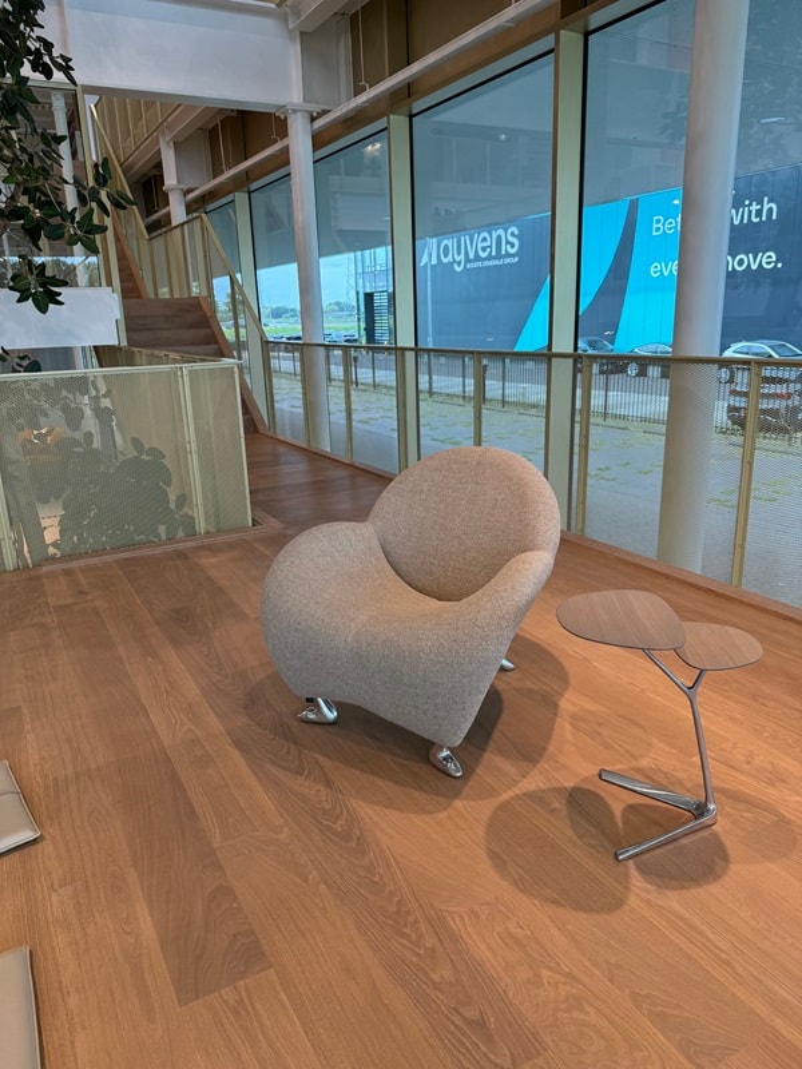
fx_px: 741
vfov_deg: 71.6
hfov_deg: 56.8
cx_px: 401
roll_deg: +2.8
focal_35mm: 24
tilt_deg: -14.8
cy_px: 534
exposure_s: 1/223
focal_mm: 6.76
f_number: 1.78
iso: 80
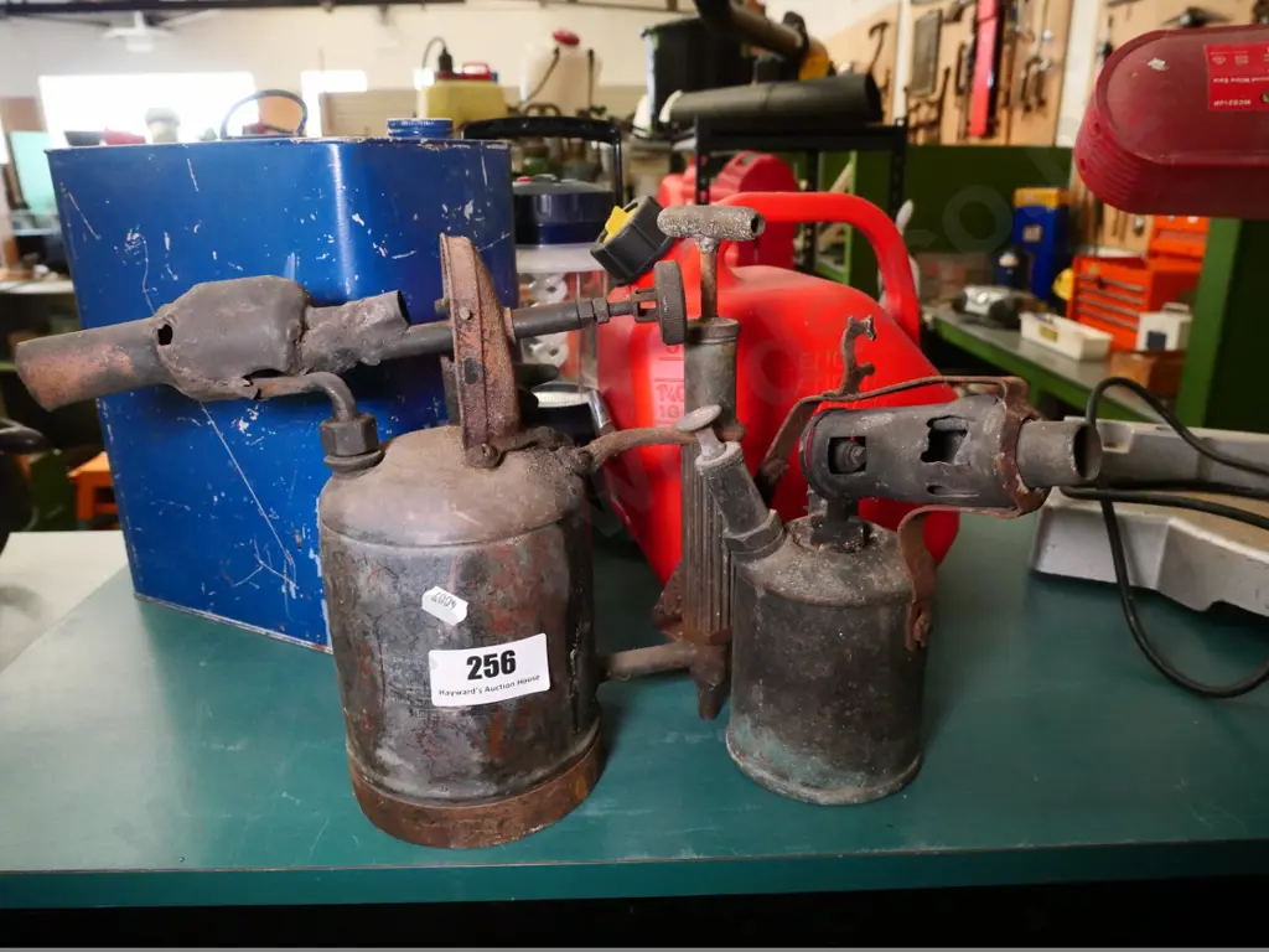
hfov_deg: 71.6
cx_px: 634
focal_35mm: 24
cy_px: 476
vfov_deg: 56.8
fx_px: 880
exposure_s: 1/320
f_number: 4.5
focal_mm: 12
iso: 3200
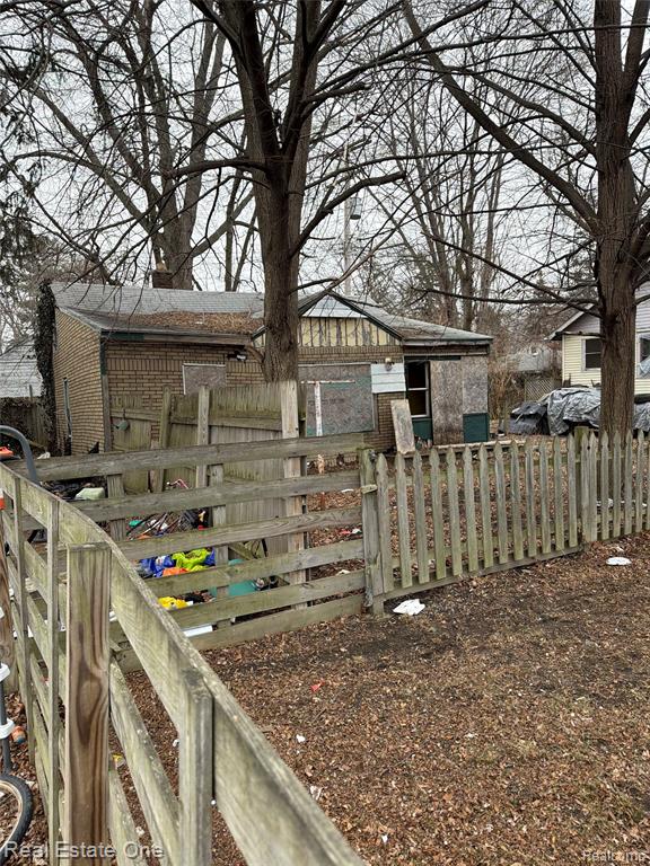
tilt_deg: -4.4
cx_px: 325
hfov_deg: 56.8
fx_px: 601
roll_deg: +2.2
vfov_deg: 71.6
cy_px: 433
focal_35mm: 24
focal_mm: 6.76
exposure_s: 1/909
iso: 80
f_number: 1.78
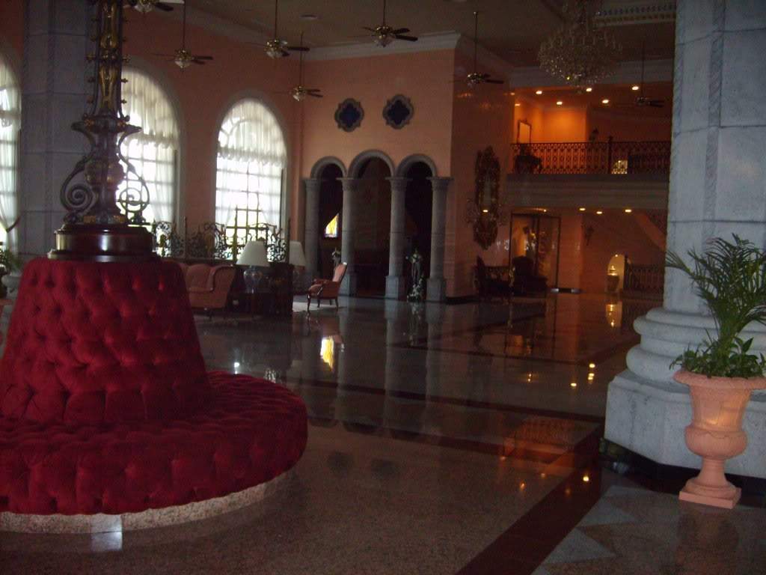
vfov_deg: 40.7
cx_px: 383
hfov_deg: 52.6
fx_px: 774
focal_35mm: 35
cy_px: 288
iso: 253
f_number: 2.8
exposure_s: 1/45
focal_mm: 5.8
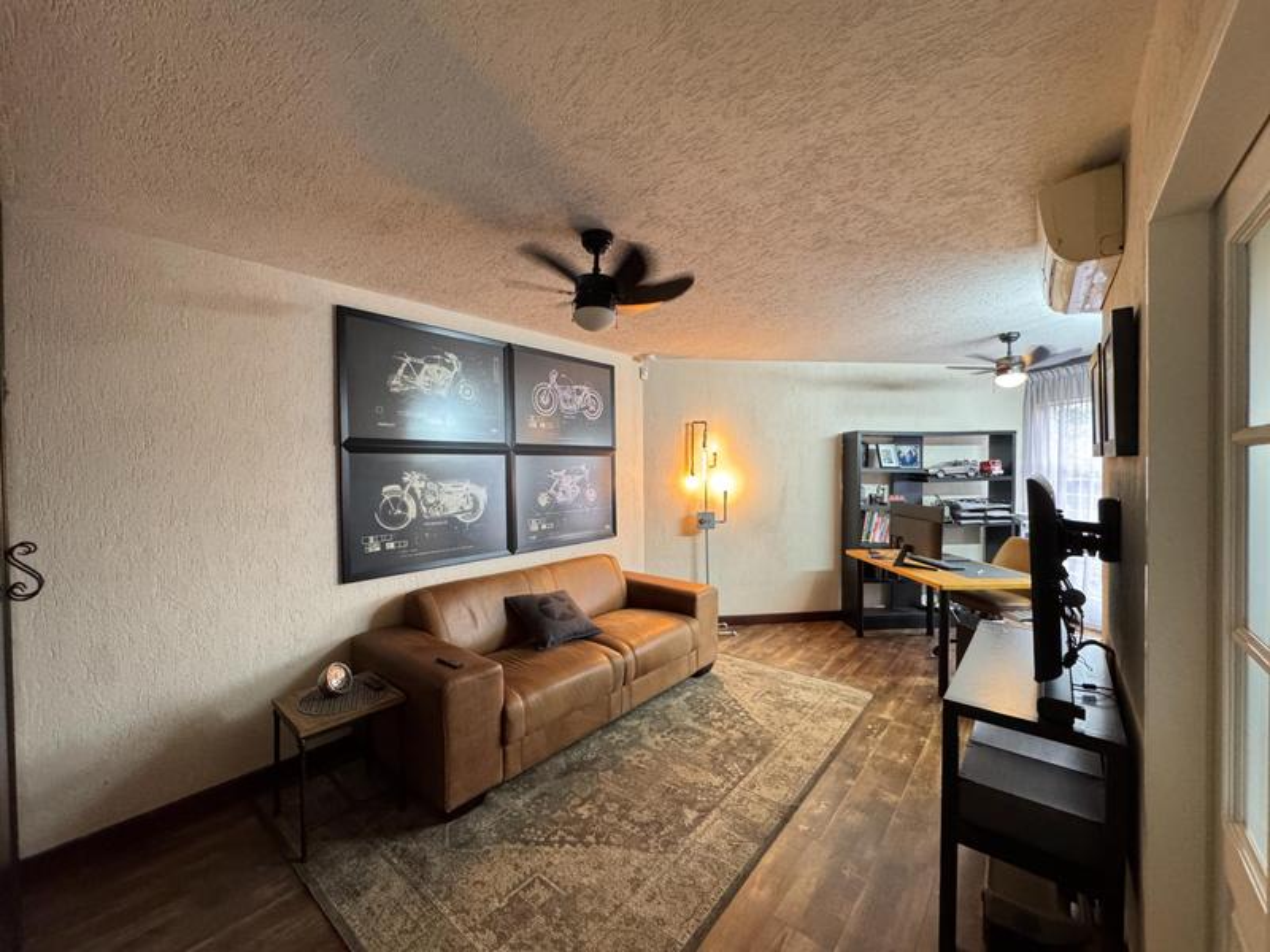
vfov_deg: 85.7
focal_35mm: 14
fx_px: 514
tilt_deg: -0.4
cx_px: 635
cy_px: 476
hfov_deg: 102.1
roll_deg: +0.3
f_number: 2.2
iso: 640
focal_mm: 2.22
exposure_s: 1/50
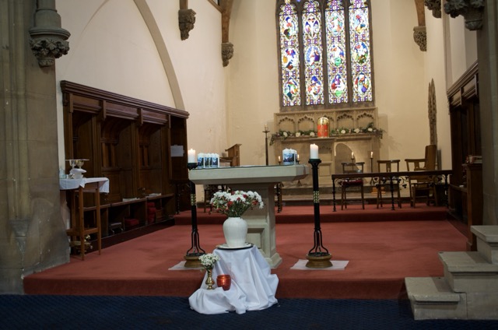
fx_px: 601
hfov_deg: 45.0
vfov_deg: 30.7
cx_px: 249
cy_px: 165
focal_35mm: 44
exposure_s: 1/30
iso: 800
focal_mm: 29
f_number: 4.5
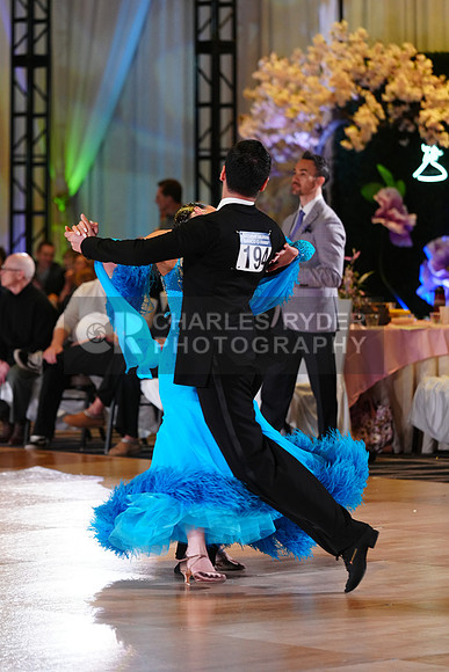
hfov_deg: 8.8
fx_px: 2917
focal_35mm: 156
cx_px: 224
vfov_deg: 13.2
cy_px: 336
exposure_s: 1/400
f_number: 4
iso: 2500
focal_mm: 156
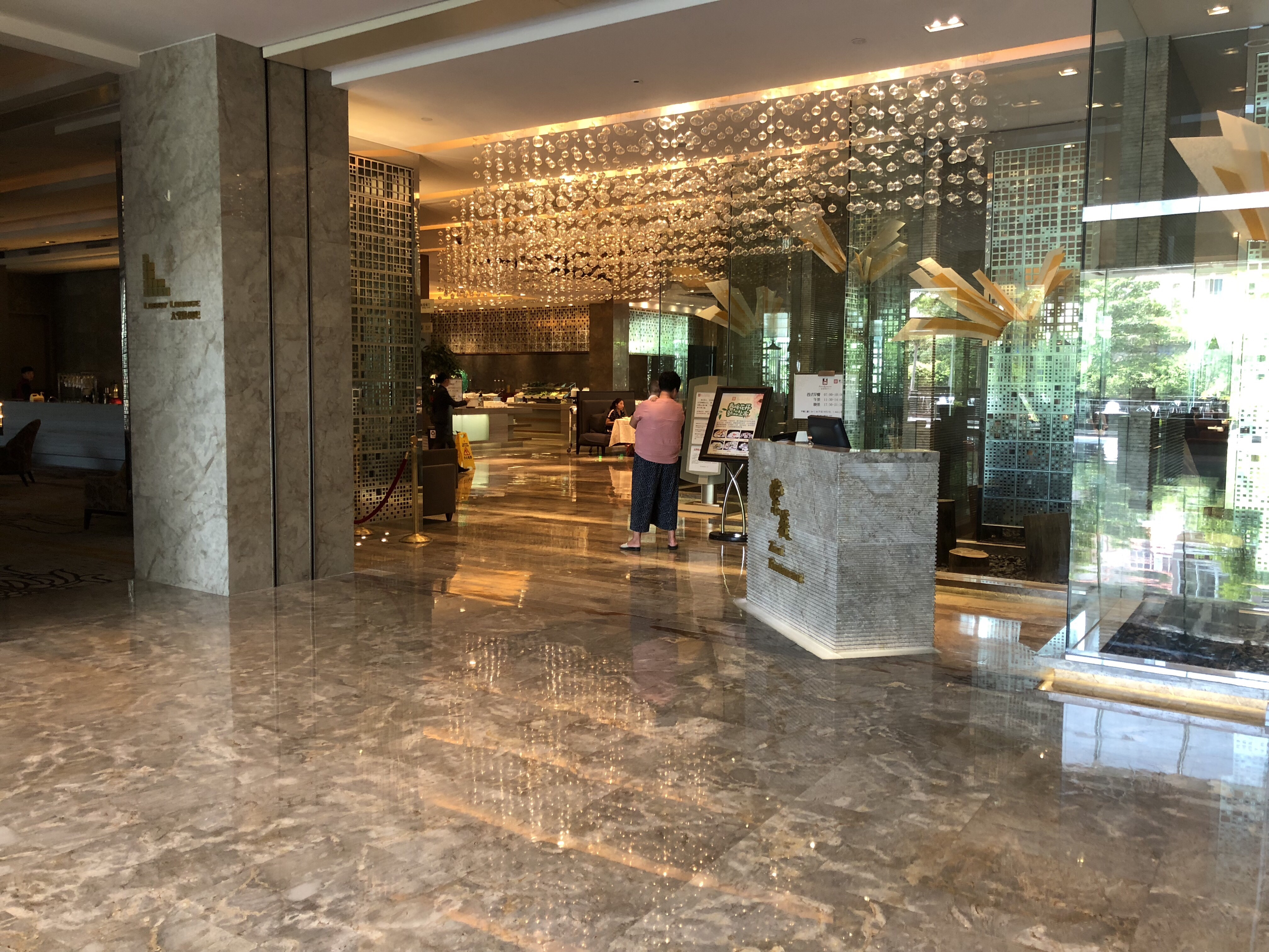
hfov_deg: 63.4
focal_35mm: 28
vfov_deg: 49.7
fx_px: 1026
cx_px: 634
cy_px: 476
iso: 40
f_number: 1.8
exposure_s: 1/17
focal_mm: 4
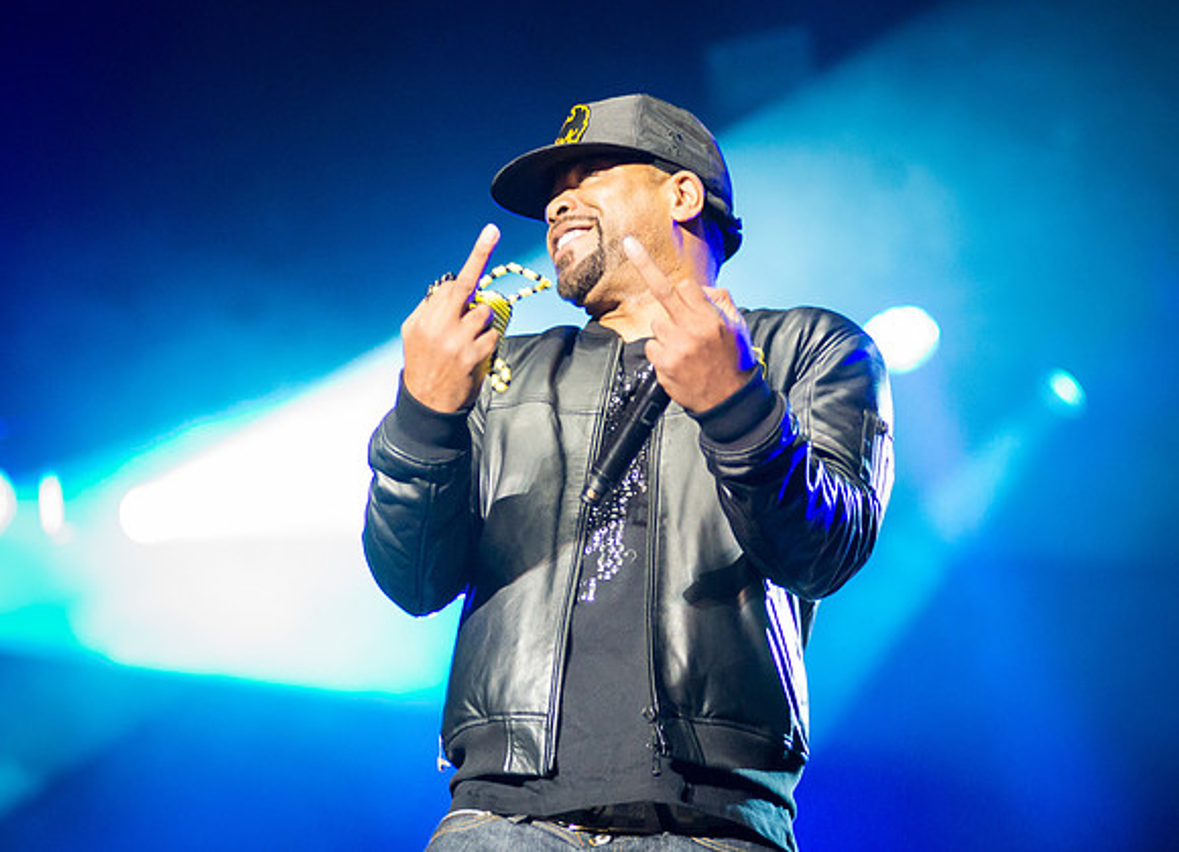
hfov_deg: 12.5
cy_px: 434
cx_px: 557
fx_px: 5399
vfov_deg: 9.0
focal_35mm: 161
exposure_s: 1/400
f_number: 2.8
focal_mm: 125
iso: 5000
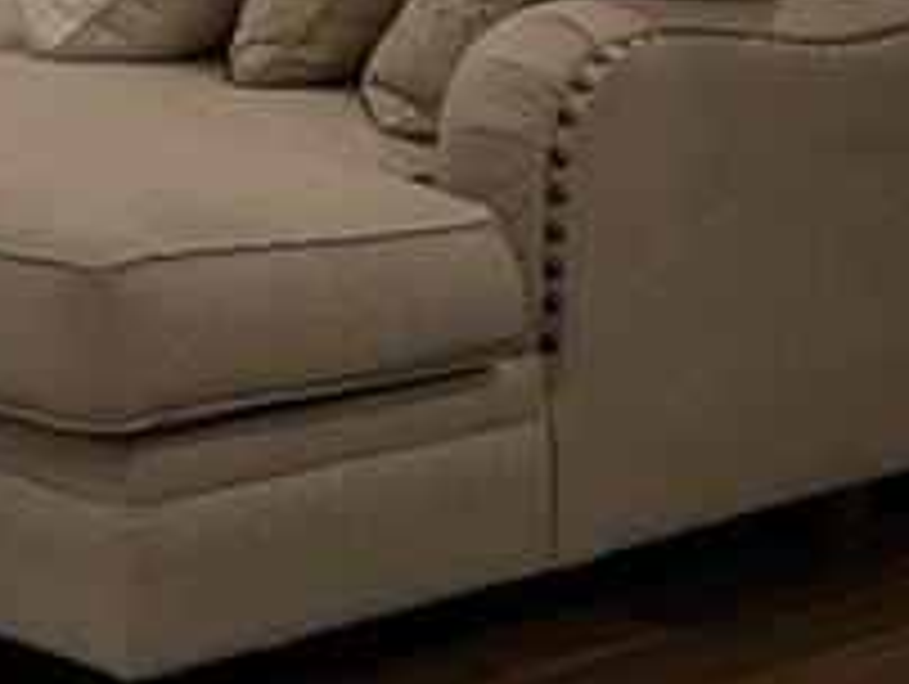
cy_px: -387
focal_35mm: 121
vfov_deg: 11.7
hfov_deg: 14.2
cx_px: -783
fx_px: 3181
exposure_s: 1/120
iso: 66
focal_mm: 6.81
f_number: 1.85
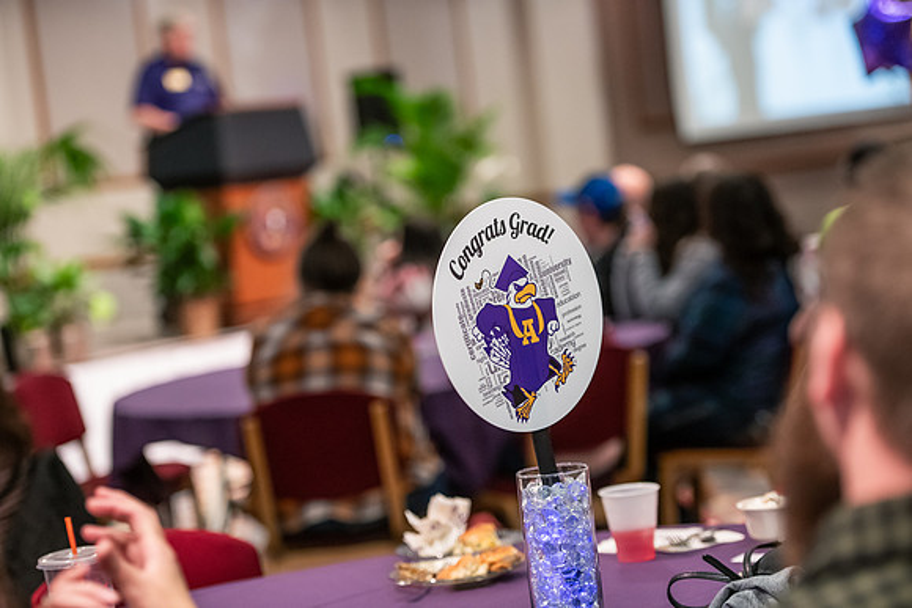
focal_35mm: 95
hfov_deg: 21.5
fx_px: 2407
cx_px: 456
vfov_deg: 14.4
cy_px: 304
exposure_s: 1/160
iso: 2500
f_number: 2.8
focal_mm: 95
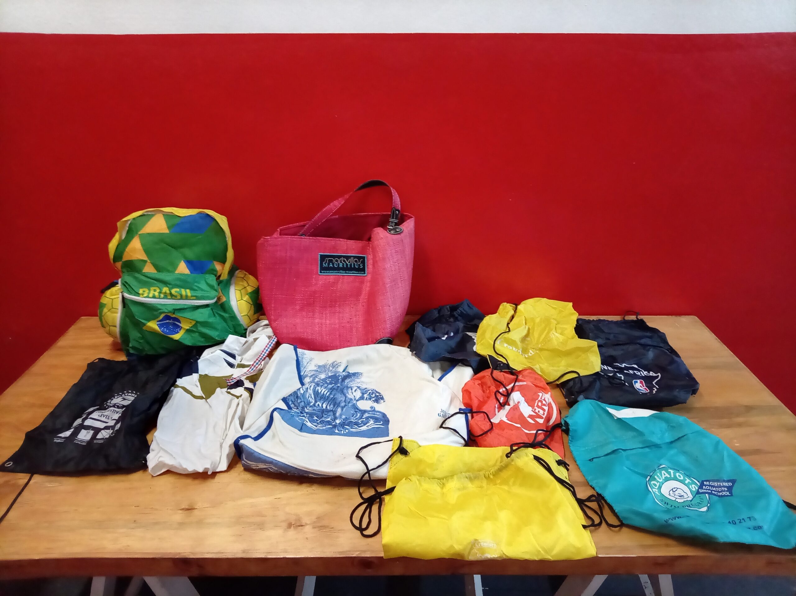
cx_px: 398
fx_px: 575
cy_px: 298
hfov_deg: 69.4
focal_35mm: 25
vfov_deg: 54.8
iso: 1078
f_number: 1.8
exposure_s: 1/20
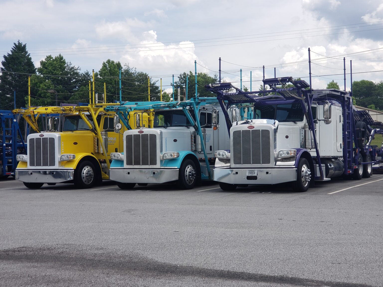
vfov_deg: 28.0
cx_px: 192
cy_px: 144
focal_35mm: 52
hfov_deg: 36.8
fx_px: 575
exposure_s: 1/655
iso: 32
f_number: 2.4
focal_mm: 6
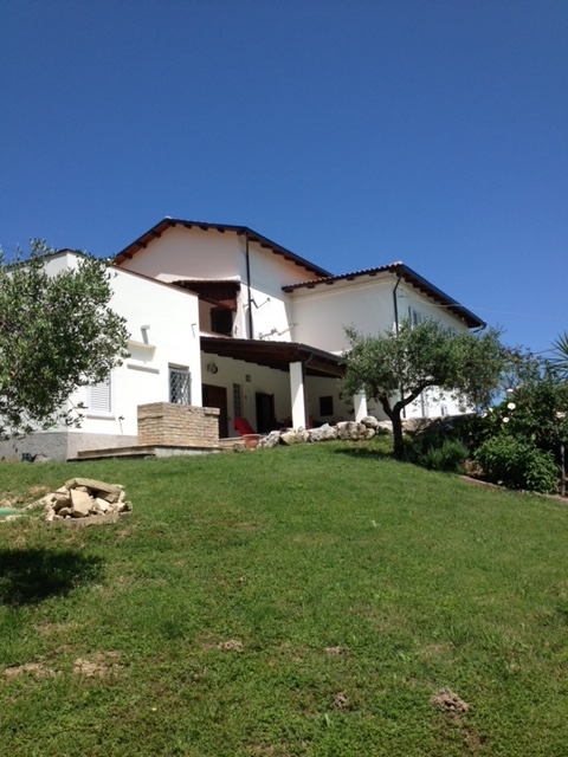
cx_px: 284
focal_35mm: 35
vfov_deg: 52.6
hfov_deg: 40.7
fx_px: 766
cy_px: 378
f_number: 2.4
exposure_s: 1/1972
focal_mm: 4.28
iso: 50
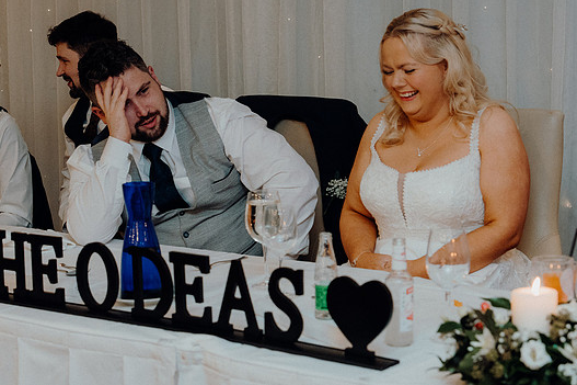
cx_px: 300
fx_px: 1394
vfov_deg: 15.7
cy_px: 175
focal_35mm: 87
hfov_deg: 23.4
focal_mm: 53
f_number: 3.5
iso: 2500
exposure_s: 1/160
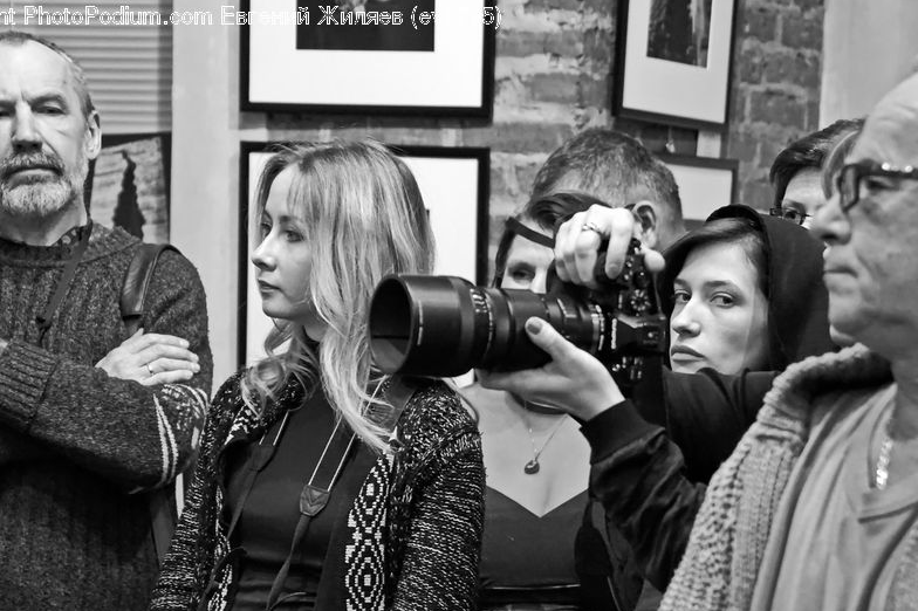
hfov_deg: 13.3
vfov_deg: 8.8
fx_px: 3951
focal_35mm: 155
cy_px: 339
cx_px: 443
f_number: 5.6
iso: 3200
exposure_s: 1/40
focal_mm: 90
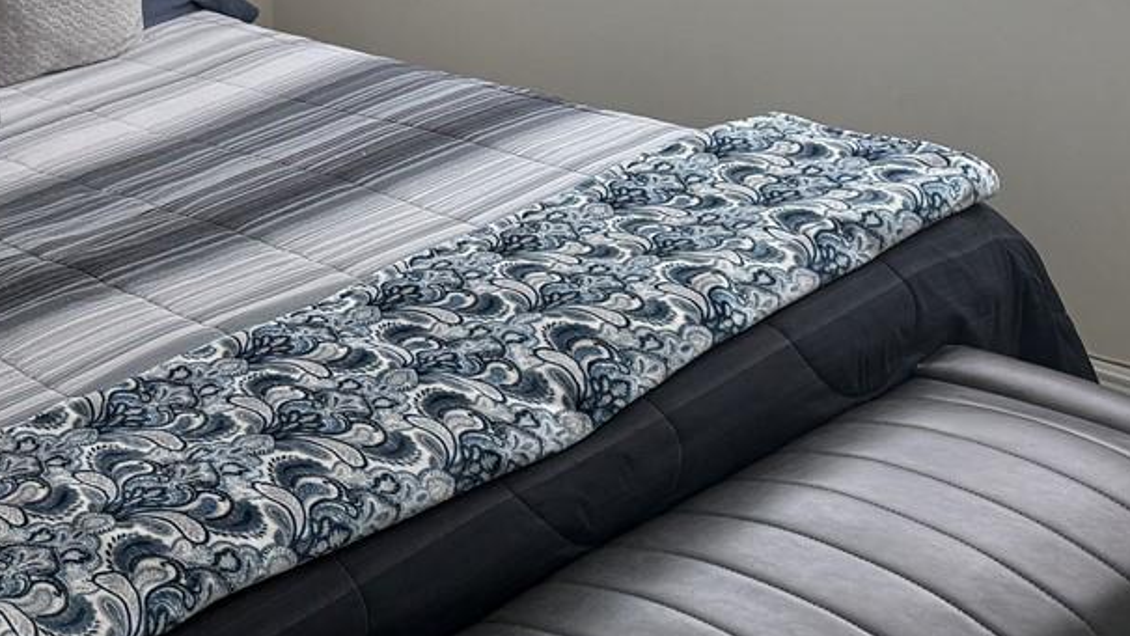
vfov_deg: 17.2
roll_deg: +3.5
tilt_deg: -14.1
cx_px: 7
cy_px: 41
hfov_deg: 28.7
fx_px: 2068
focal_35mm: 69
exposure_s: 1/261
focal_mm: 6.76
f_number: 1.78
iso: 100
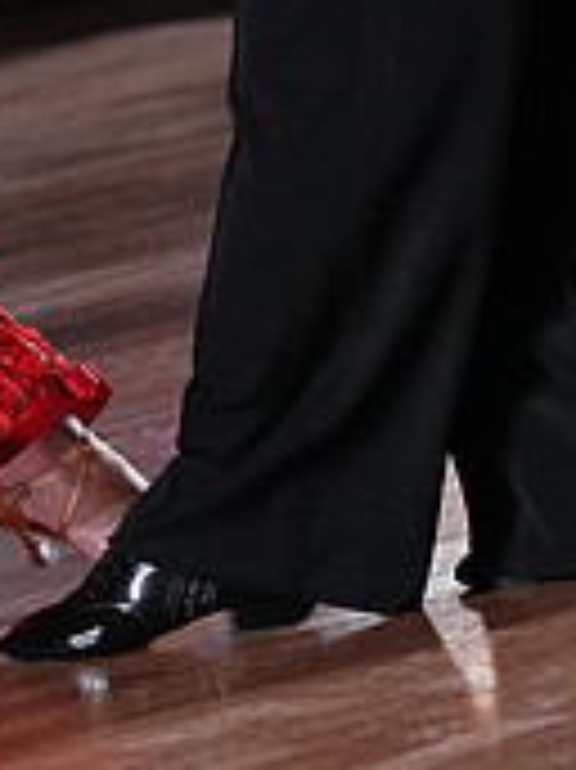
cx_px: -277
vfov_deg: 3.9
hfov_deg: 3.0
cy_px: -477
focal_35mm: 502
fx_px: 11151
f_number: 5
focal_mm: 154
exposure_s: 1/400
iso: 6400
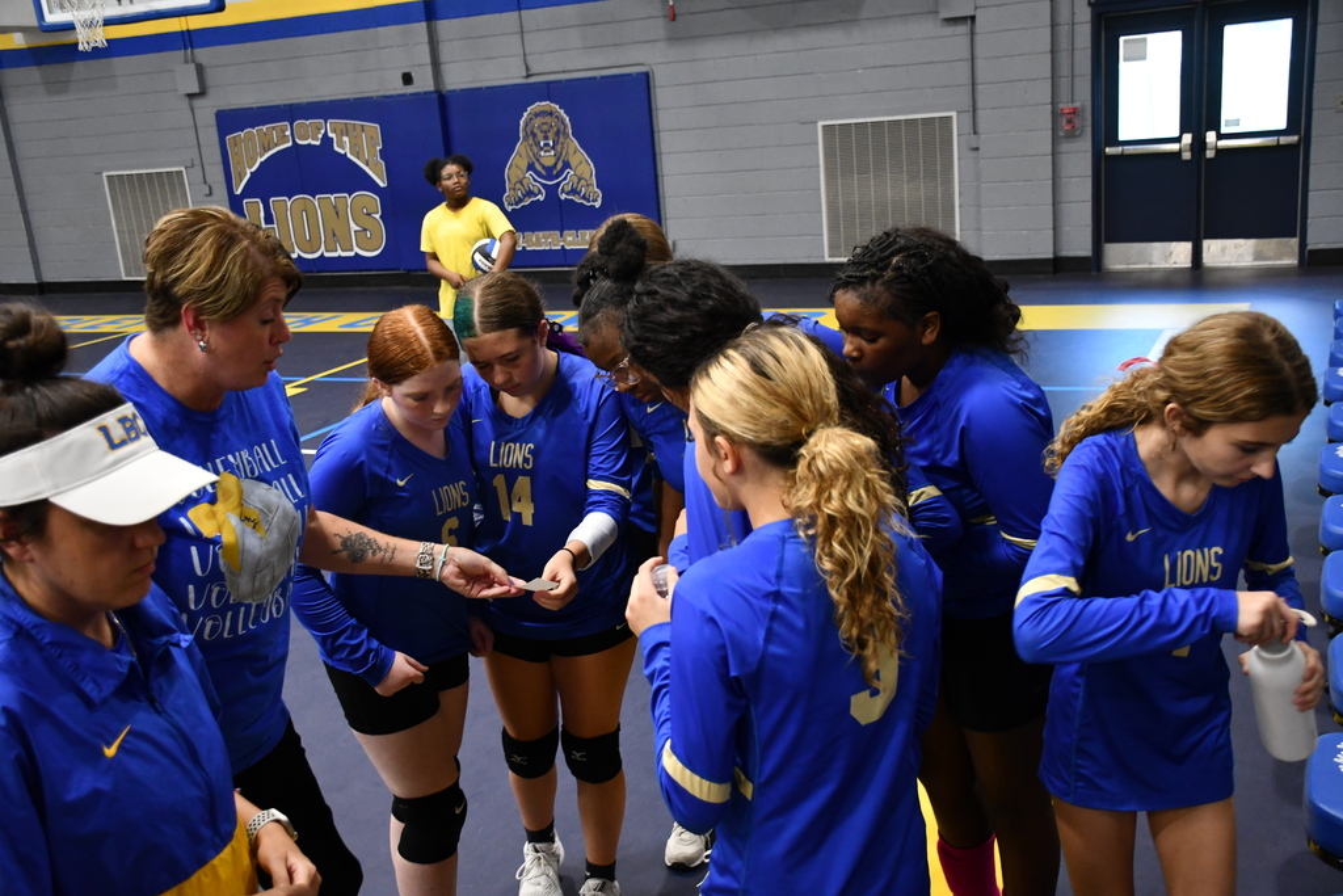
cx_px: 672
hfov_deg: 53.1
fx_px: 1343
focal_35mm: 36
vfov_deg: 36.9
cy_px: 448
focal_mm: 24
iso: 2000
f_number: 3.8
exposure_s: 1/125
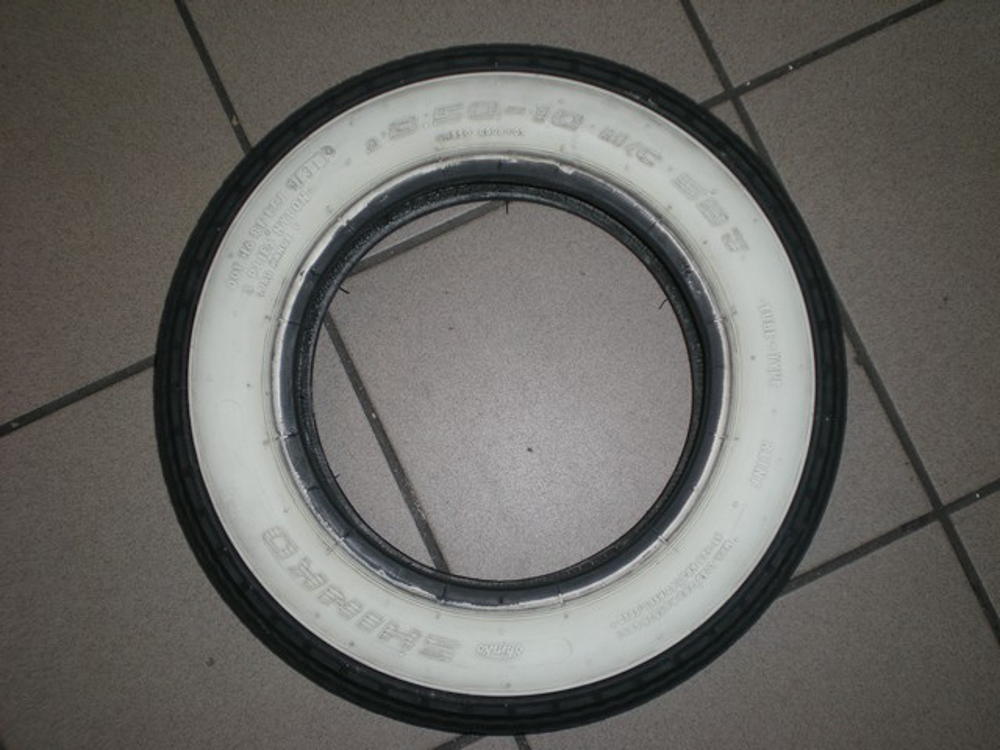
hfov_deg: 42.9
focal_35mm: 44
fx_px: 1271
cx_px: 500
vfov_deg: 32.9
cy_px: 375
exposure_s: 1/60
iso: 50
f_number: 3.5
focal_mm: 7.4
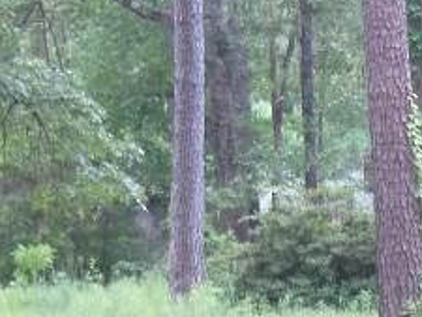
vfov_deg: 2.9
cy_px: -28
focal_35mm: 515
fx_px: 6282
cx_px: -422
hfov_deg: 3.8
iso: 100
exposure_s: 1/40
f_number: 4
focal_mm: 20.3
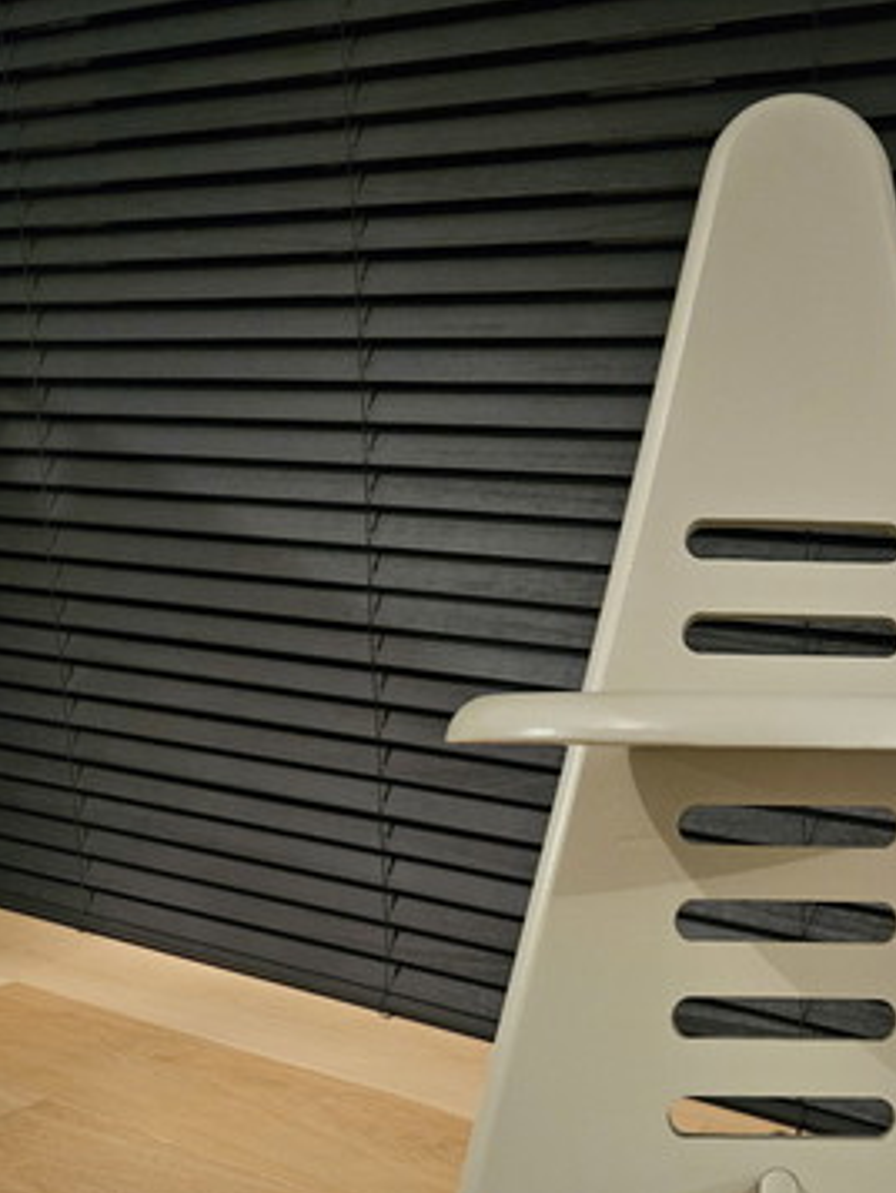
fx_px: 1518
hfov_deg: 31.2
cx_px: 822
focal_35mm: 44
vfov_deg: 42.4
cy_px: 780
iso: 1000
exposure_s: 1/25
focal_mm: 5.4
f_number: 1.8
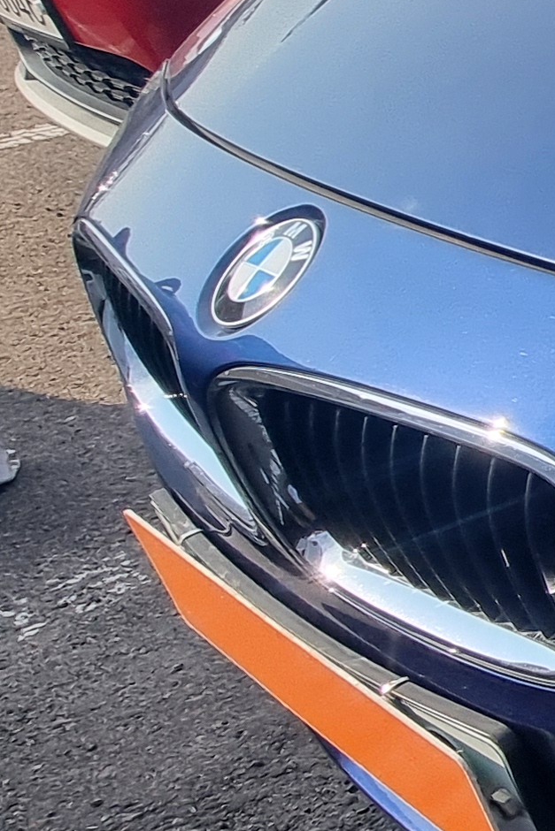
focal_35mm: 58
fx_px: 1341
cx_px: 1430
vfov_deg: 34.5
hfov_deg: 13.7
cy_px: 396
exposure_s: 1/1280
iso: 50
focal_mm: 2.2
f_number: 2.2
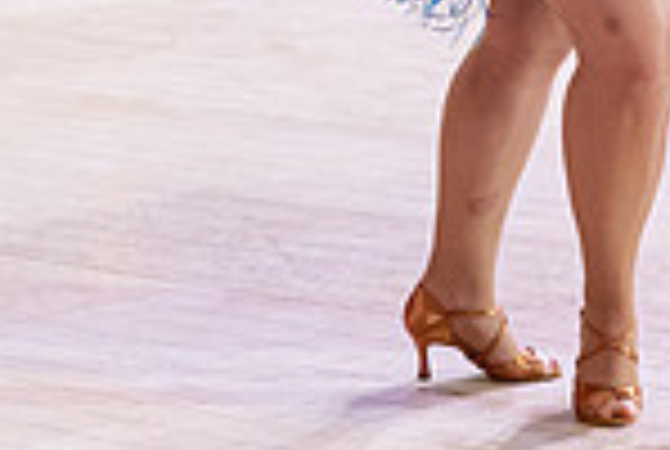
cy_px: -489
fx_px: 5203
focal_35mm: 279
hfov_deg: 7.3
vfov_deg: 4.9
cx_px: 669
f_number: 2.5
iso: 4000
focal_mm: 64
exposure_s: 1/640
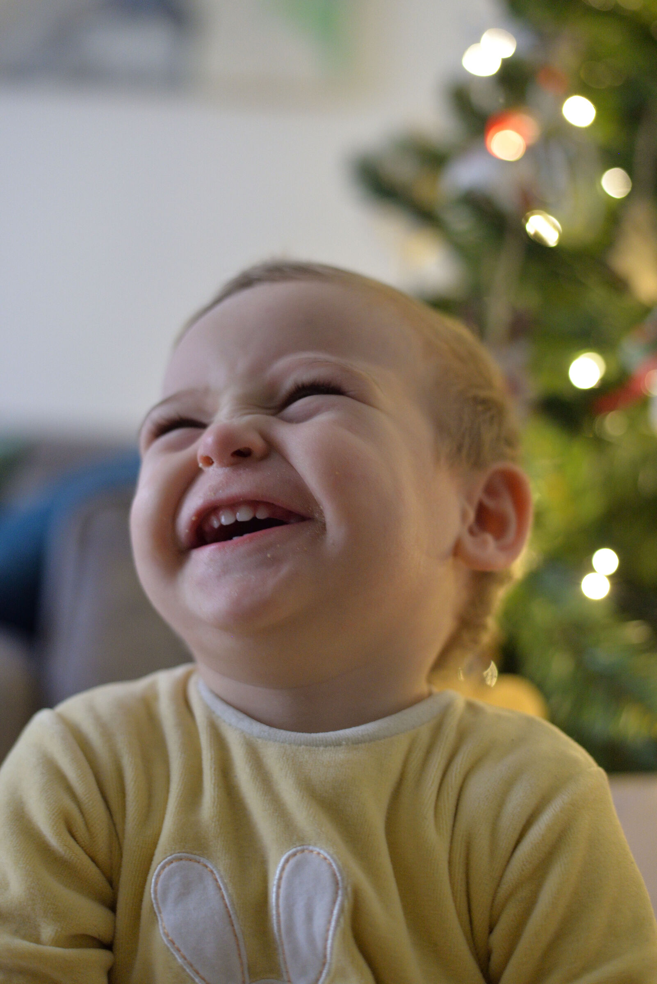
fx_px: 1367
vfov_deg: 39.6
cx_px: 328
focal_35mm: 50
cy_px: 492
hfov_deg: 27.0
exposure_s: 1/50
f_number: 2.5
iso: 3600
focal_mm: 50
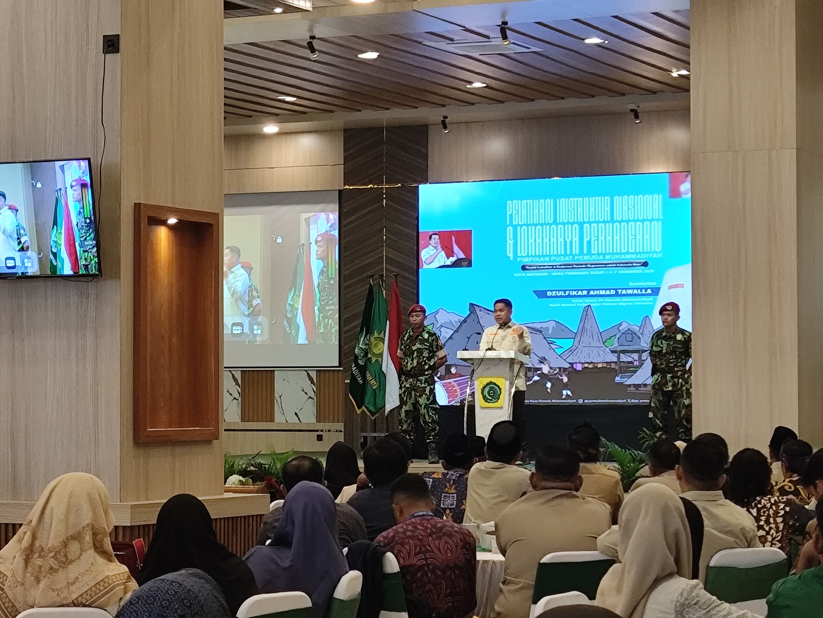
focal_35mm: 100
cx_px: 412
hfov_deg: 19.6
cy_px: 309
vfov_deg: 14.8
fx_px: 2379
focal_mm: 4.71
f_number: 1.79
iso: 320
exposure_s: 1/50
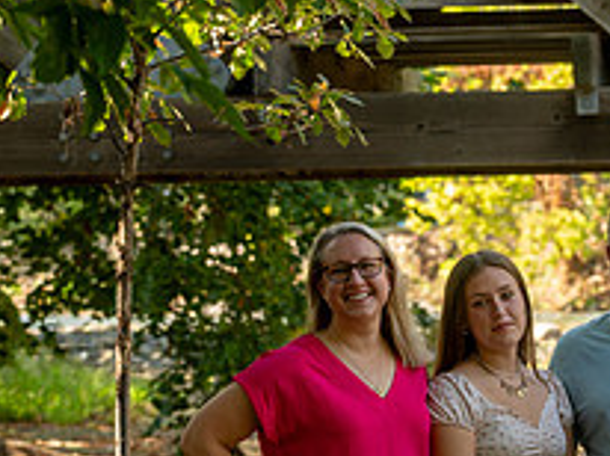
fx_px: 4101
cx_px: 687
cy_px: 459
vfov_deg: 6.3
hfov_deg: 8.4
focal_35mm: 233
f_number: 5
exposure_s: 1/100
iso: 250
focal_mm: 86
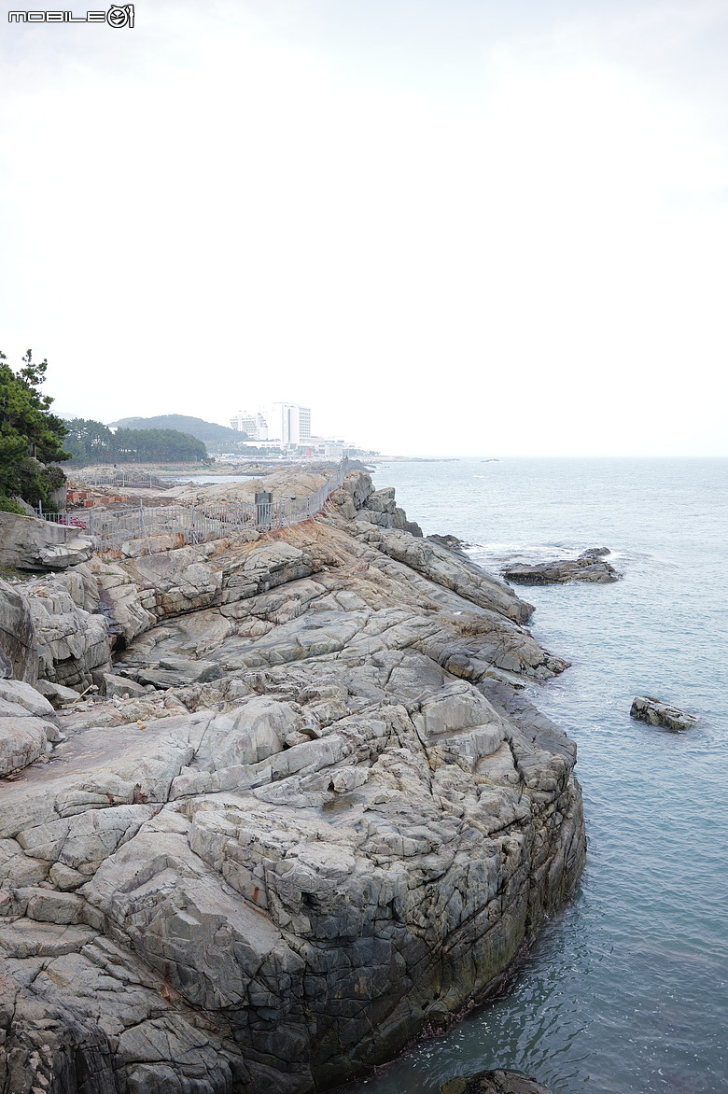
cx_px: 364
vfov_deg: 65.5
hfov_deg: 46.4
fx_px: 850
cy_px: 547
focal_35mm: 28
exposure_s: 1/400
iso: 100
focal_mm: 28
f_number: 2.8
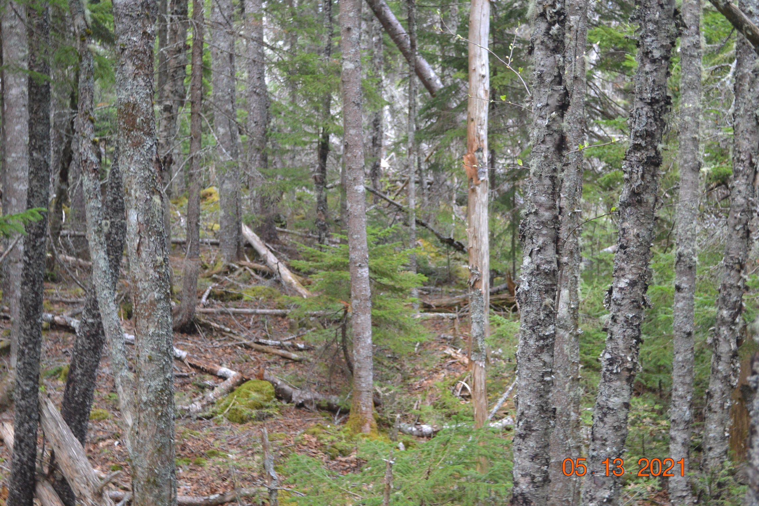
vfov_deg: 25.8
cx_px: 380
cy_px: 253
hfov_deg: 37.9
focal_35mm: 52
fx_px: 1107
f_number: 5
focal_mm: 35
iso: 400
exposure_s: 1/80
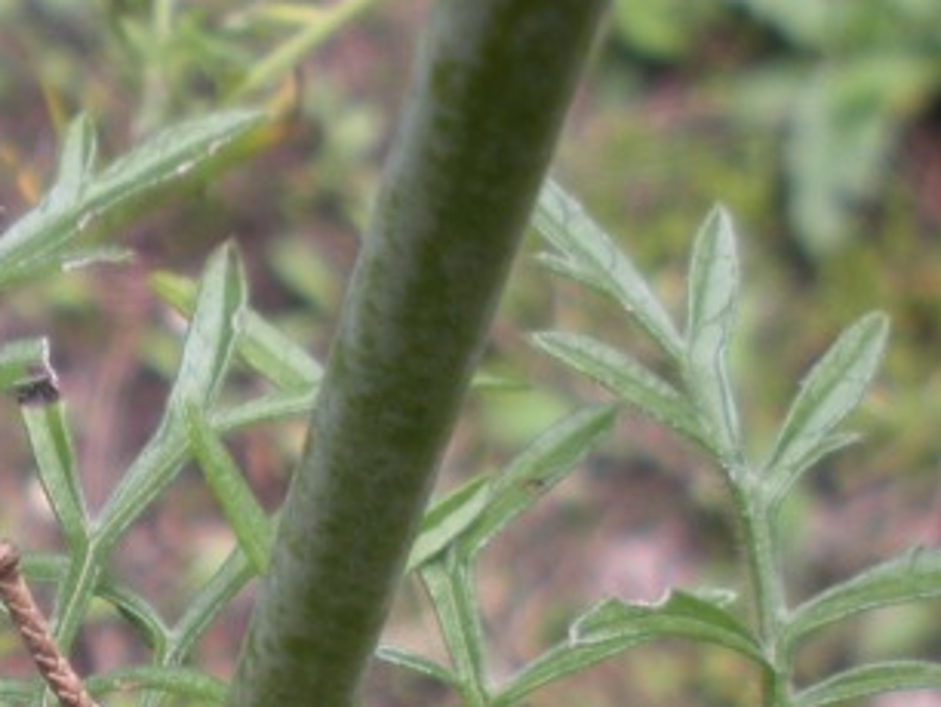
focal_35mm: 117
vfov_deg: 12.5
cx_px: 58
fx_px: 3183
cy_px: 747
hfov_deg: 16.5
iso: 108
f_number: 3.5
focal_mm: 6.3
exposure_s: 1/59
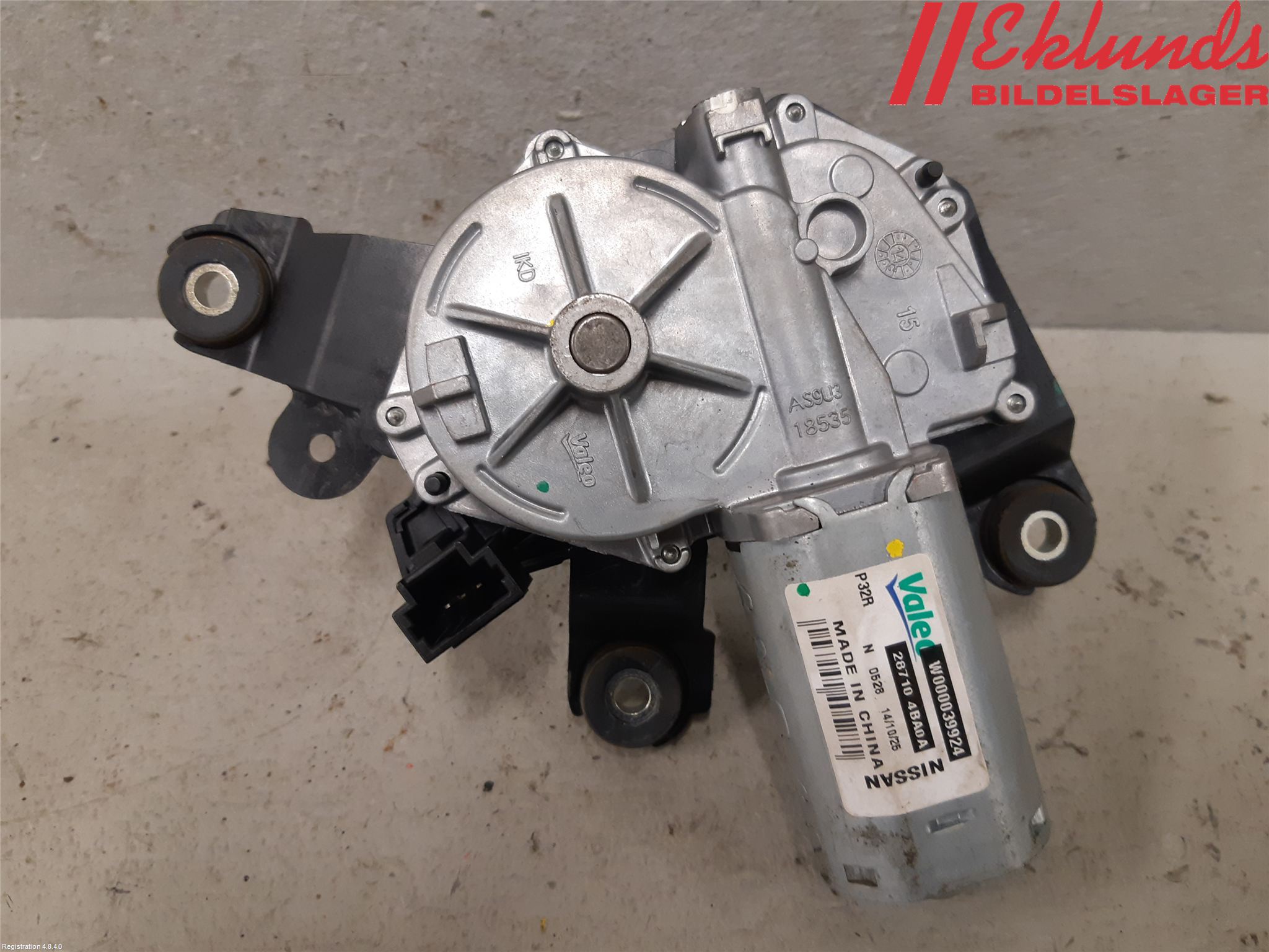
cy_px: 476
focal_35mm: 26
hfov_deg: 67.3
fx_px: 953
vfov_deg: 53.1
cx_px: 634
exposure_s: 1/50
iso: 160
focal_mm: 3.93
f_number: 1.7
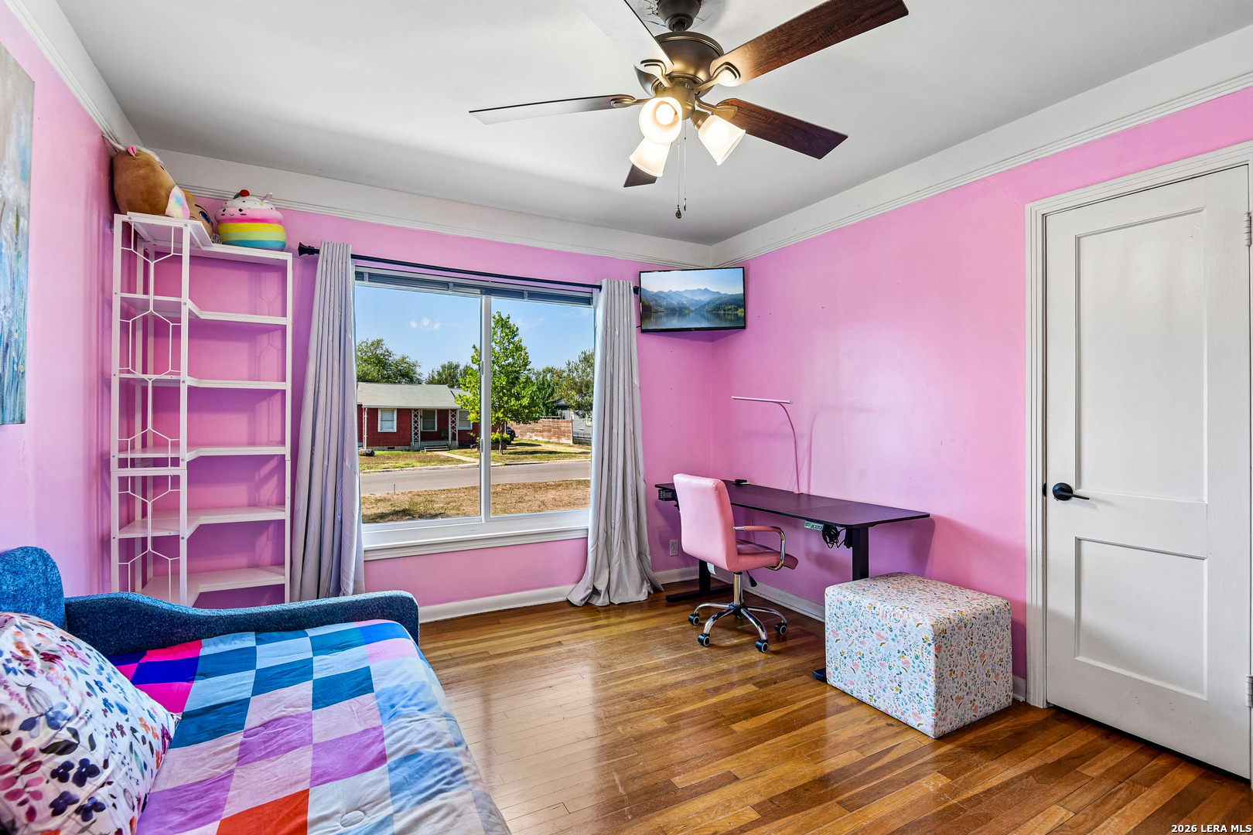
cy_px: 418
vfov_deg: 73.7
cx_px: 626
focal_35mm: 16
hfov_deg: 96.7
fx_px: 557
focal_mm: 16
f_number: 8
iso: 450
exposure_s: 1/15
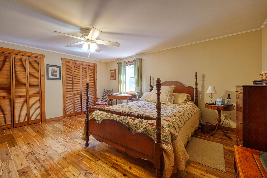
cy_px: 89
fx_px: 111
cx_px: 134
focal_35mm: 15
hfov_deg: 100.4
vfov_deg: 77.3
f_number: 4
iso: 1000
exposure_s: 1/30
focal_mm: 10
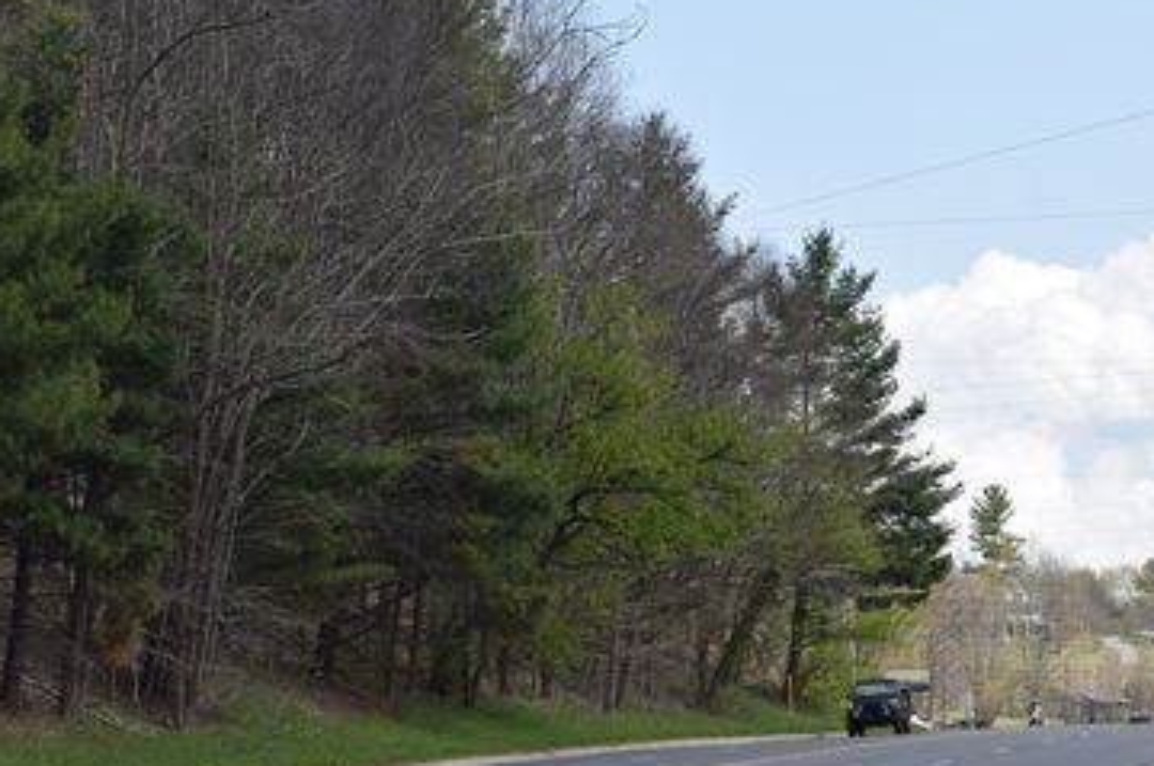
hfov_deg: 14.1
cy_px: 396
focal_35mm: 146
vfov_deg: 9.4
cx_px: 433
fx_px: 4674
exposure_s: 1/200
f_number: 9
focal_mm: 70
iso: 100
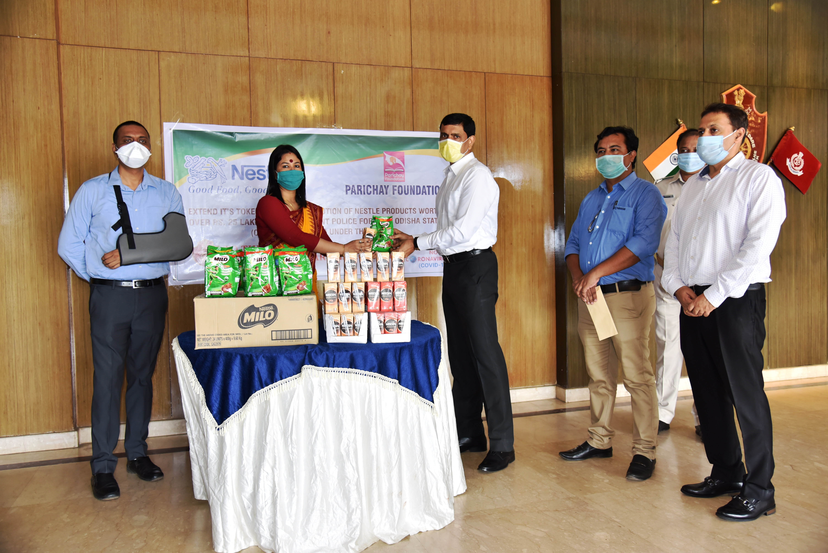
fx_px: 690
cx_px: 414
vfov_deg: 43.6
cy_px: 276
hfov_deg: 61.9
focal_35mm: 30
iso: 800
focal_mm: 30
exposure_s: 1/80
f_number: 4
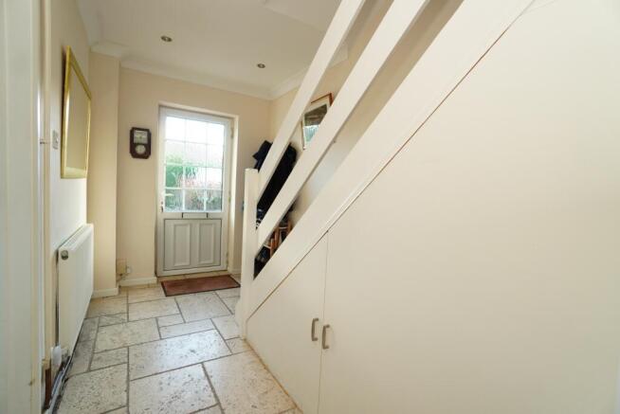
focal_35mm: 15
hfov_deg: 100.4
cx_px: 310
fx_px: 258
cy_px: 207
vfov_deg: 77.4
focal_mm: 10
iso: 500
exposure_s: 1/60
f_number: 4
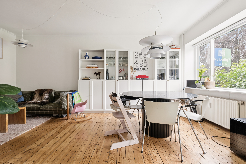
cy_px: 82
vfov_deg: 73.7
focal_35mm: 16
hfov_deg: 96.7
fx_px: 109
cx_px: 123
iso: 160
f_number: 8
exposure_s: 1/8
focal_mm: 16
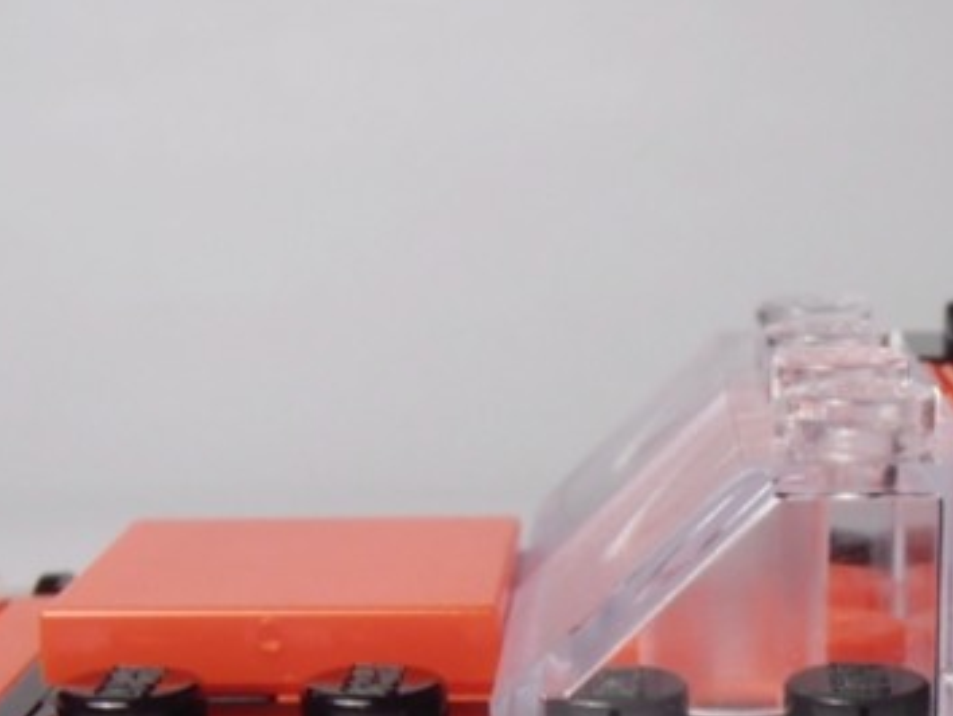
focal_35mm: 94
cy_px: 795
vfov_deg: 15.3
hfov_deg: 20.6
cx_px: 767
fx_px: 2590
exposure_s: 1/60
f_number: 3.9
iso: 80
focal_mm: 6.61
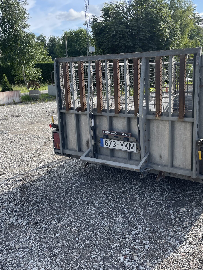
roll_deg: +2.4
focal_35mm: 35
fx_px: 274
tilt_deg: -14.2
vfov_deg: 52.6
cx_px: 119
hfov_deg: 40.5
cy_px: 135
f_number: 1.6
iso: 32
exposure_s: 1/1435
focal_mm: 4.2
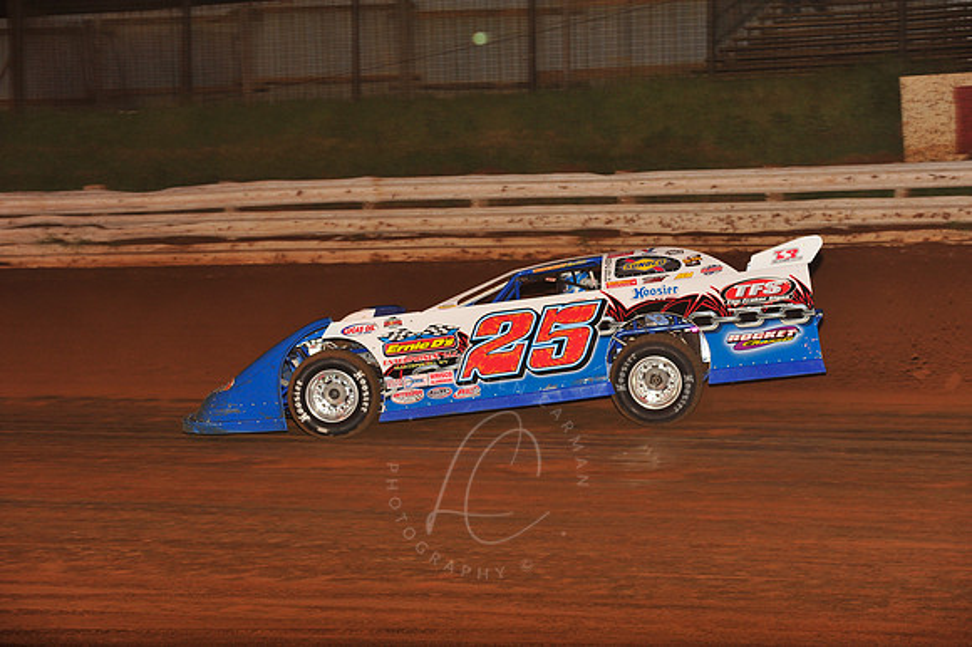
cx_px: 486
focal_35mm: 112
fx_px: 3022
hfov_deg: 18.3
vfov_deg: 12.2
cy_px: 324
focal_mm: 112
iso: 800
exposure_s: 1/320
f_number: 6.3
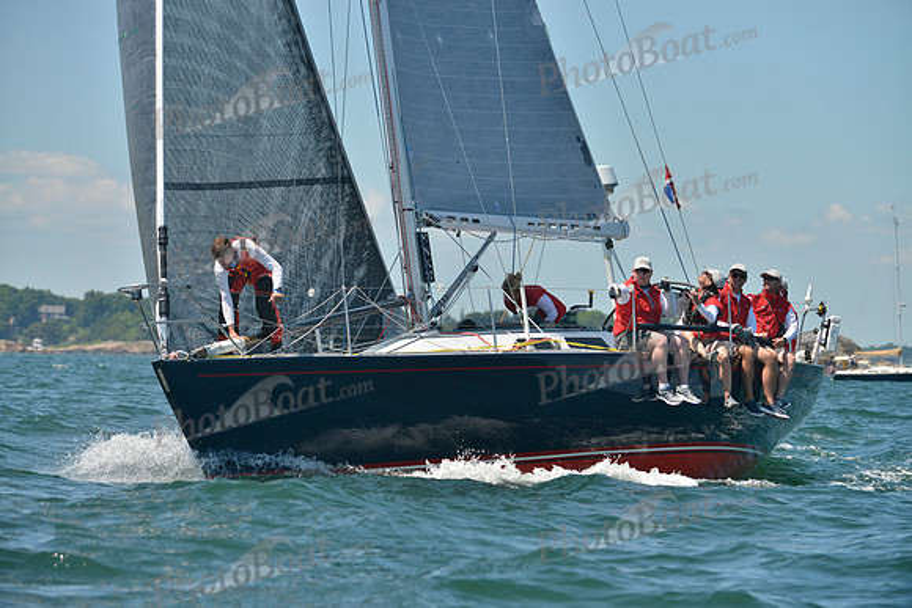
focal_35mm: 200
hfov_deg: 10.3
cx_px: 456
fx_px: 5068
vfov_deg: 6.9
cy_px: 304
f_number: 6.3
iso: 280
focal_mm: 200
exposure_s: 1/1250
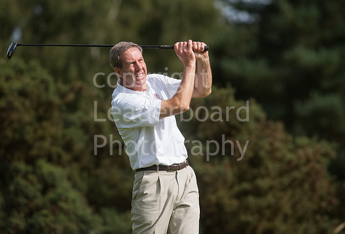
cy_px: 106
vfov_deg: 4.2
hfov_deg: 6.2
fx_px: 3194
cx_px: 178
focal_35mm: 332
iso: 500
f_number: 5.6
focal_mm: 300
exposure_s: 1/3200
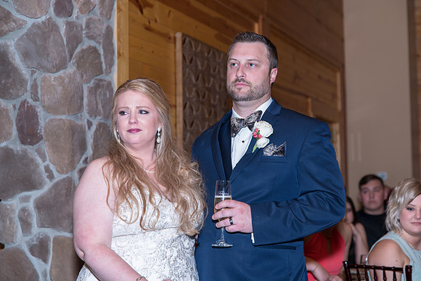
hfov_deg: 28.0
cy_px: 136
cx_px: 217
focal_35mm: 72
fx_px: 845
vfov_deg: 18.9
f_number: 3.5
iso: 320
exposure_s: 1/200
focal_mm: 70
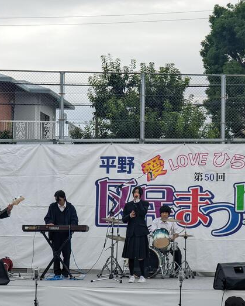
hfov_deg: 11.3
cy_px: 154
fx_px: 1232
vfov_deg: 14.2
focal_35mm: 136
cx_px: 180
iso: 92
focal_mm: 19
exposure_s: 1/359
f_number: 3.5
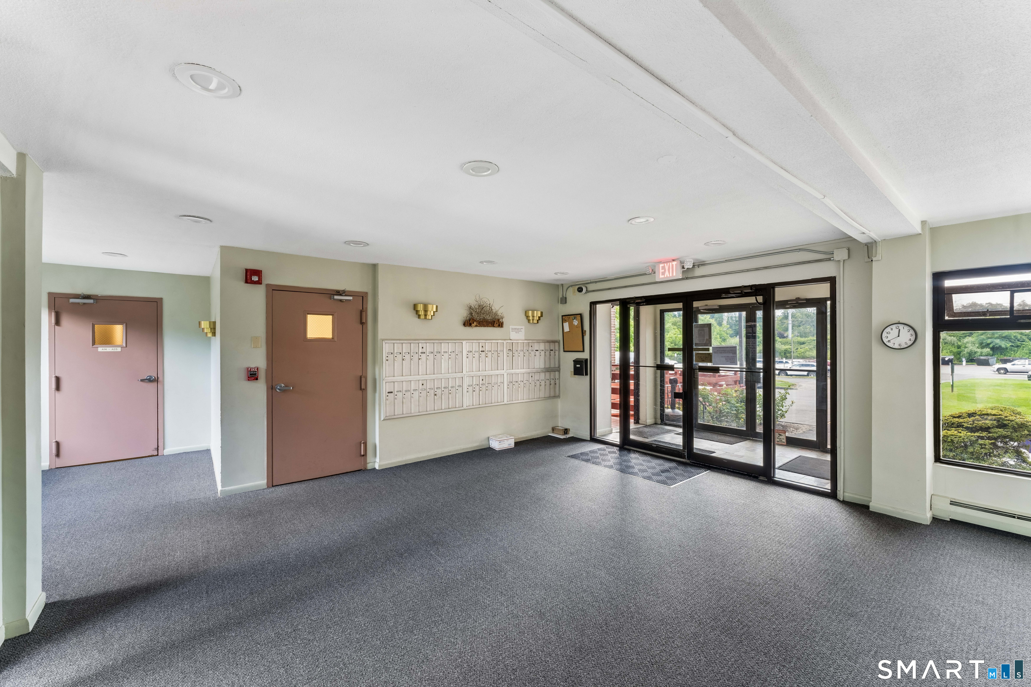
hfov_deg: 104.3
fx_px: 401
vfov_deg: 81.2
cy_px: 344
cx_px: 516
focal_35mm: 14
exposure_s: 1/2
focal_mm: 14
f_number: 13
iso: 400
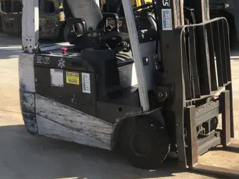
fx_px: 573
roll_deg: +1.8
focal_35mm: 83
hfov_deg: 23.4
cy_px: 59
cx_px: 173
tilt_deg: -8.8
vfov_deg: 17.7
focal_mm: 6
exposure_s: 1/475
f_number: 2.4
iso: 16
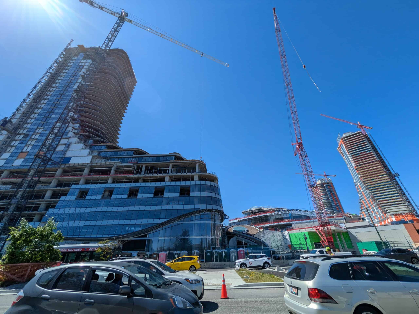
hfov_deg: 102.0
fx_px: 170
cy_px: 157
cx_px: 210
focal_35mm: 14
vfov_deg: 85.7
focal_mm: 1.83
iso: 38
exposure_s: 1/2092
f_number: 2.2
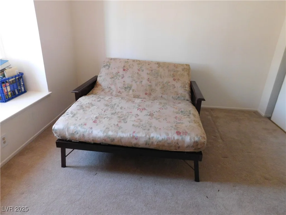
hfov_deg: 73.9
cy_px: 108
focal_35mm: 23
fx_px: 190
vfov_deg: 58.9
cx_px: 143
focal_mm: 4
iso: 400
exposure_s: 1/30
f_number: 3
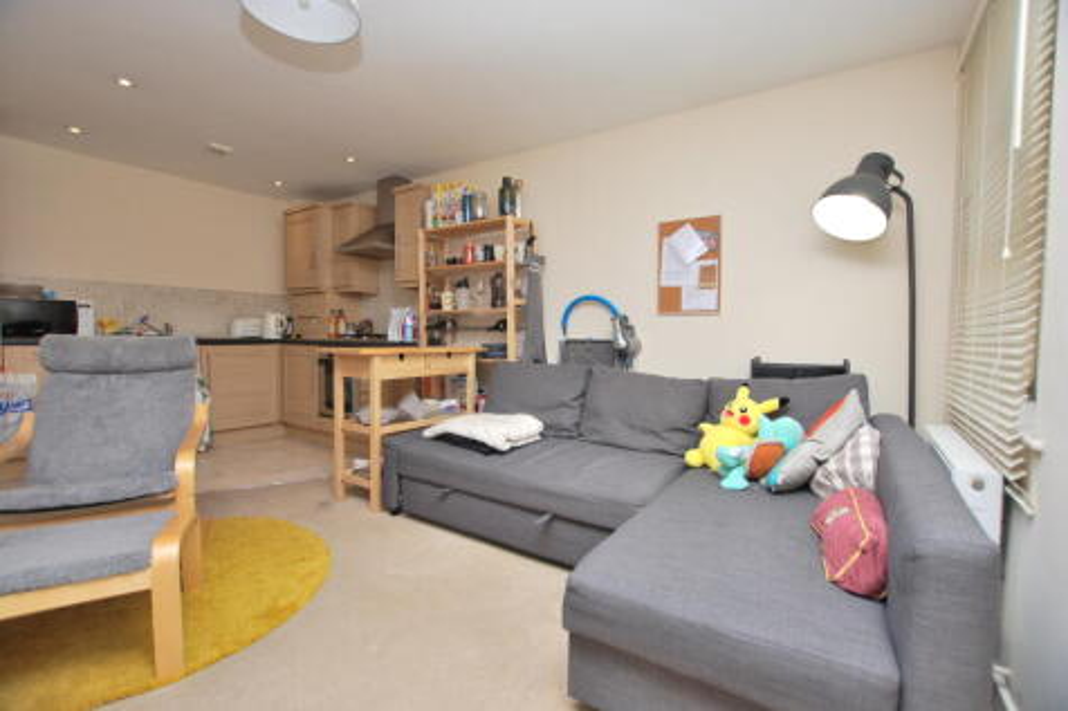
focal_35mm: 15
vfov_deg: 77.3
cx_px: 534
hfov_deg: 100.4
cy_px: 356
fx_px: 445
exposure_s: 1/60
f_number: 4
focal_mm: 10
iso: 100
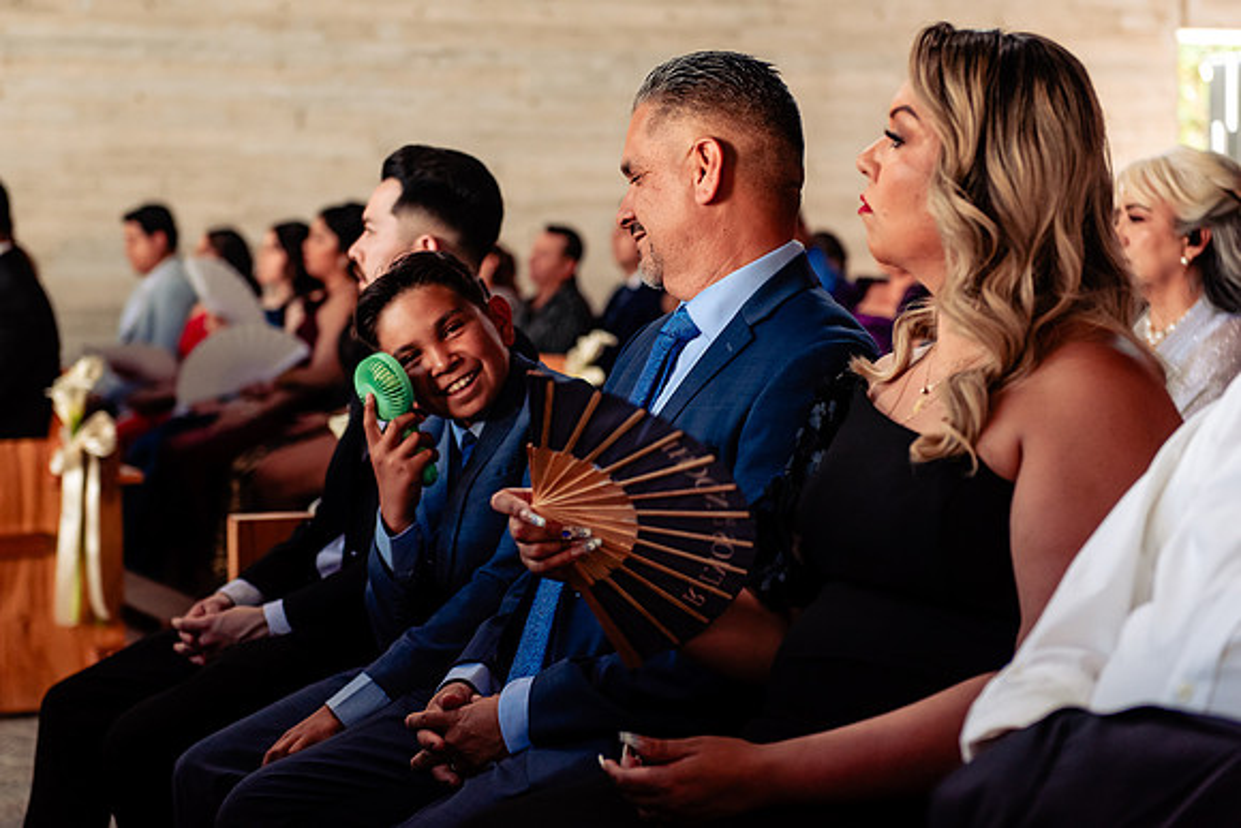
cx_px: 565
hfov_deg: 26.2
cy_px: 386
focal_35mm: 77
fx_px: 2661
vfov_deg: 17.7
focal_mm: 70
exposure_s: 1/400
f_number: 3.2
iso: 800
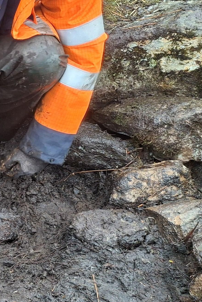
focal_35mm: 81
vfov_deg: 25.1
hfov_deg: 13.3
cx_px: -258
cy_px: 163
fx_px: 682
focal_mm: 4.69
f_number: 1.8
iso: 64
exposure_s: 1/100
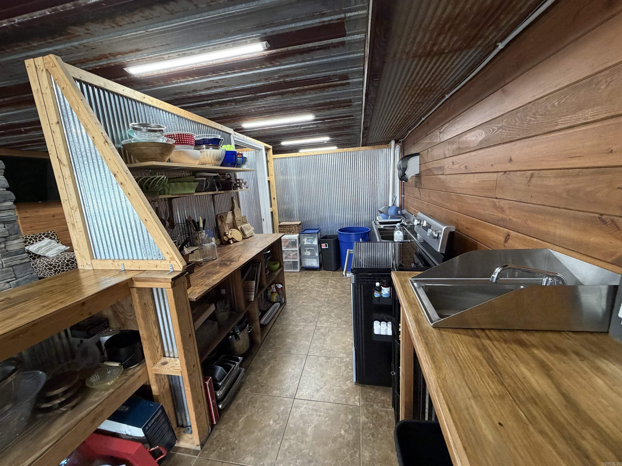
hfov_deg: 102.1
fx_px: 252
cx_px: 311
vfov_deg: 85.7
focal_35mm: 14
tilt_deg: -10.9
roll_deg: +3.5
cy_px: 233
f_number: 2.2
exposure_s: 1/60
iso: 250
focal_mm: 2.22
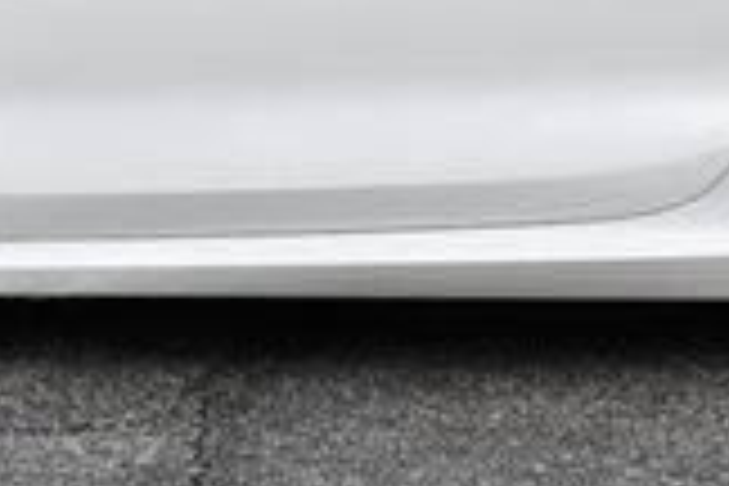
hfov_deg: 11.8
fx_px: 3523
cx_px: 410
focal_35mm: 174
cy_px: -392
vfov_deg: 7.6
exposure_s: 1/250
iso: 200
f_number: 8
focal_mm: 22
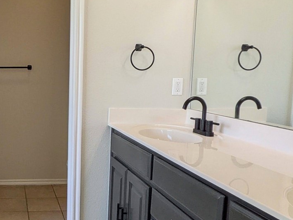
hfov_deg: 44.3
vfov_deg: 37.8
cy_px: 107
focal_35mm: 38
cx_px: 26
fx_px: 322
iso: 32
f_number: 2.2
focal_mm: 1.85
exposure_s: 1/120
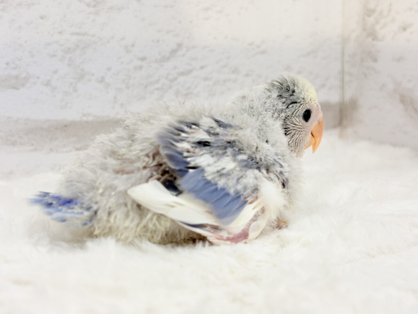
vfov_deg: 28.0
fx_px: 628
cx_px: 209
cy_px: 157
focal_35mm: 52
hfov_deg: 36.8
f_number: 1.6
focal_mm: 5.96
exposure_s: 1/50
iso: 50
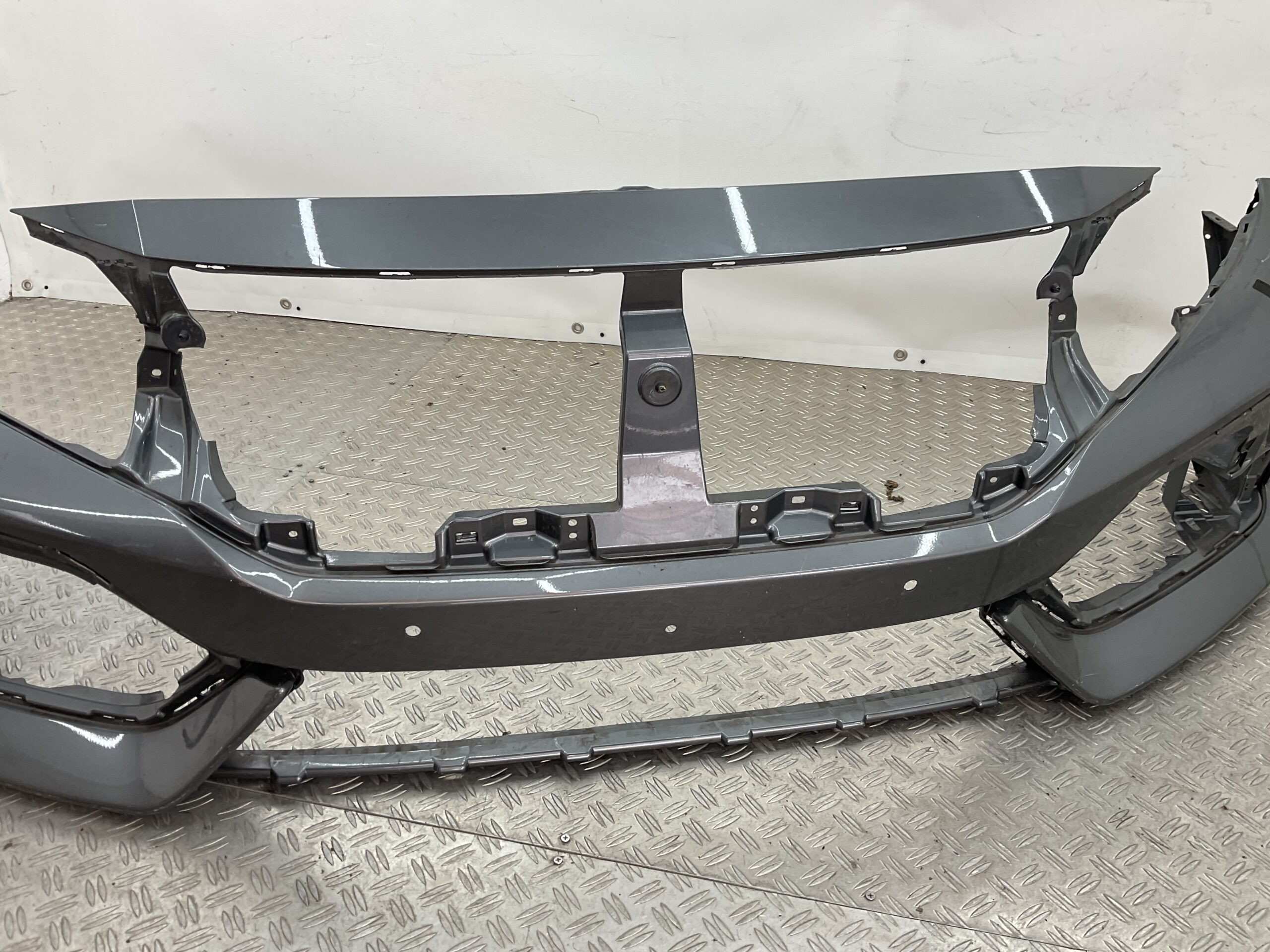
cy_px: 476
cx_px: 635
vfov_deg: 48.2
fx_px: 1064
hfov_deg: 61.7
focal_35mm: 29
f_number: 1.8
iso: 20
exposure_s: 1/100
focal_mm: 3
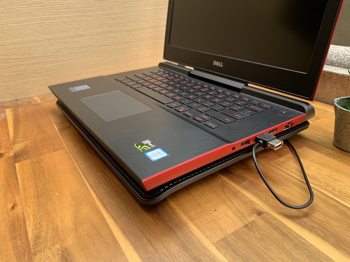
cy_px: 131
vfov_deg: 53.1
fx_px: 263
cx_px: 175
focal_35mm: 26
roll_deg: +2.7
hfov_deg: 67.3
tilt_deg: -26.3
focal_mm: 4.25
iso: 40
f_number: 1.8
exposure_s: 1/122
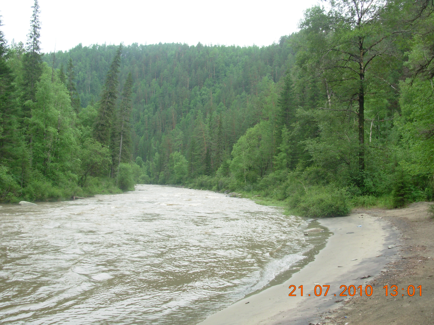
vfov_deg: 37.7
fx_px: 476
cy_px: 162
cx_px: 217
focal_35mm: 38
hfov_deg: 49.0
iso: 50
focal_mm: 6.3
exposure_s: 1/161
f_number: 2.9
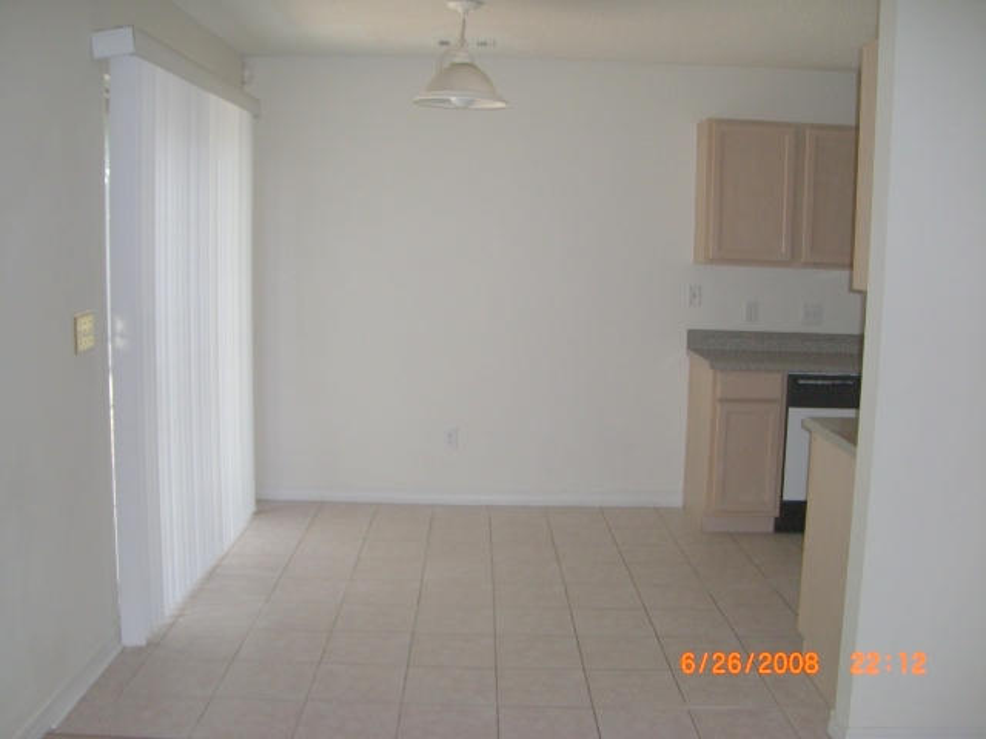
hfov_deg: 49.0
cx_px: 493
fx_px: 1082
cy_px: 370
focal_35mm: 38
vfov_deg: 37.7
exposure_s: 1/125
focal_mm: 6.2
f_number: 2.7
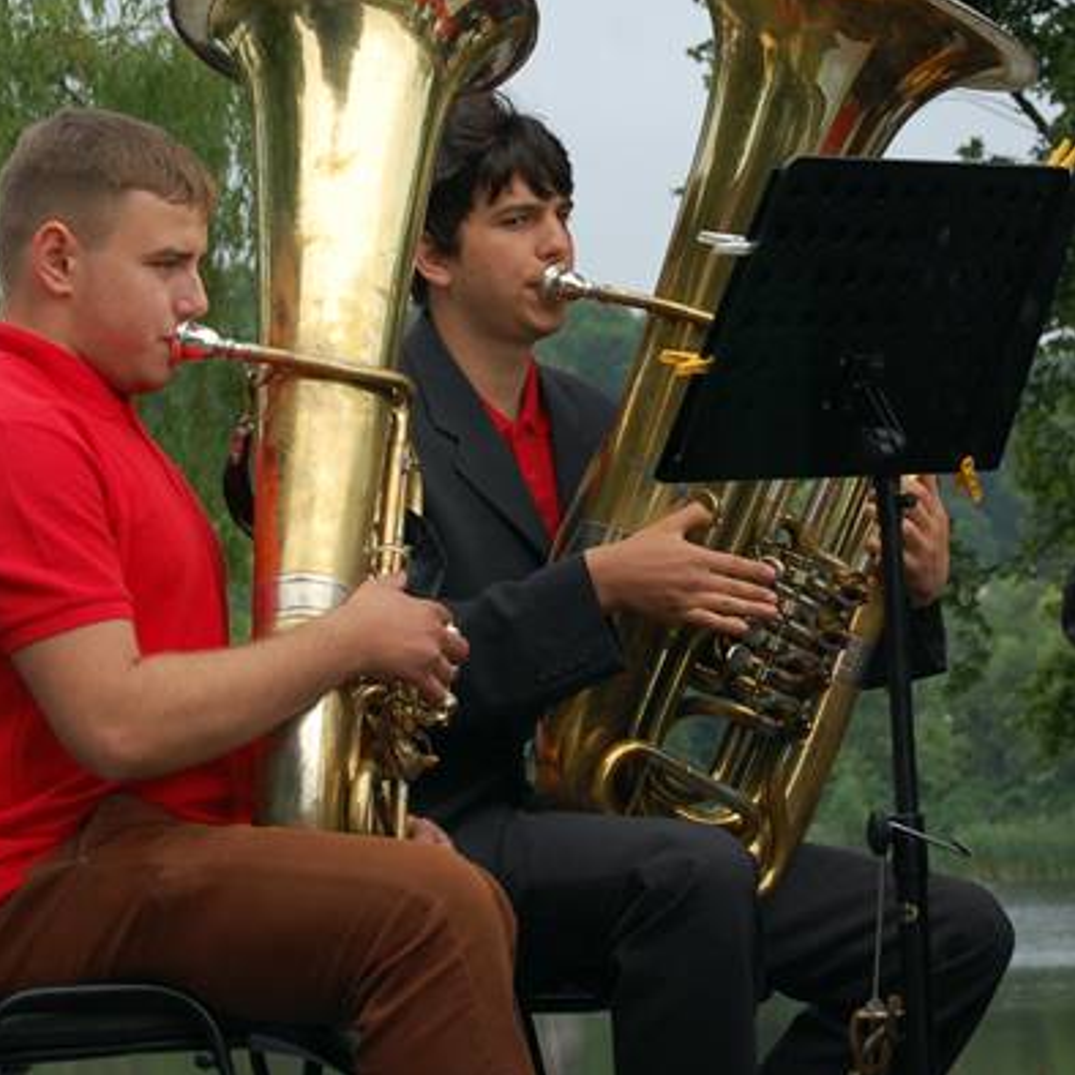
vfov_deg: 16.2
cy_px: 267
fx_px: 3747
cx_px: 533
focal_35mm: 107
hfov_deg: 16.3
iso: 280
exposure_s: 1/125
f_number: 5.6
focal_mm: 55
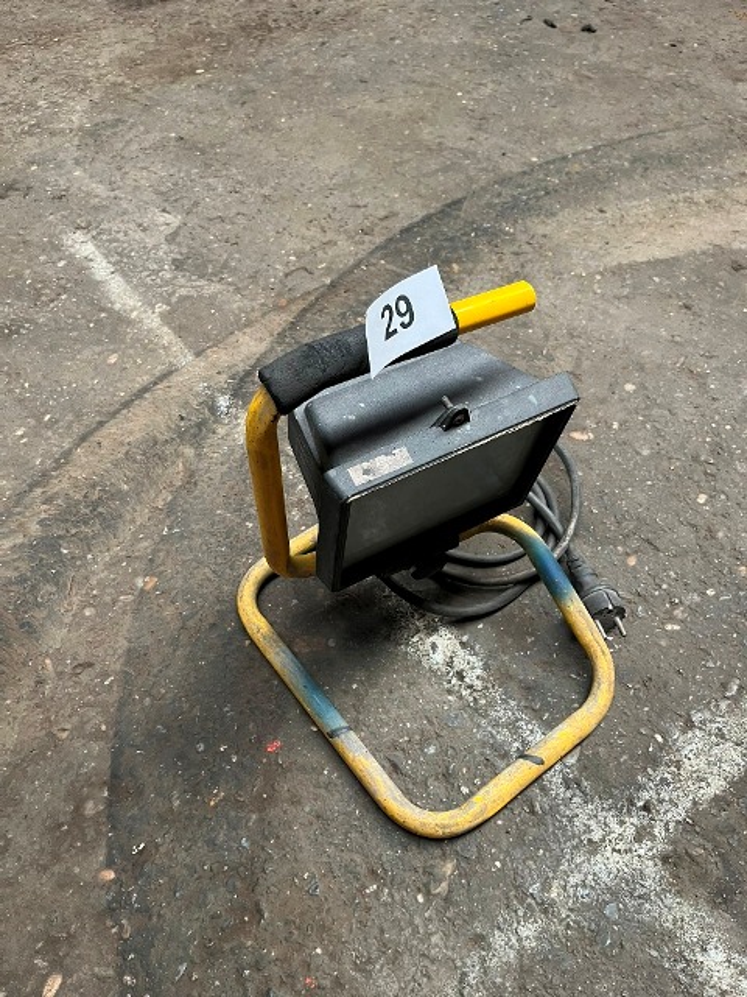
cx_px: 374
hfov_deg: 53.1
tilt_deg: -51.3
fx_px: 748
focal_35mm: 26
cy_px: 498
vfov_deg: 67.3
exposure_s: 1/60
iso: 125
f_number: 1.6
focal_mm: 5.1
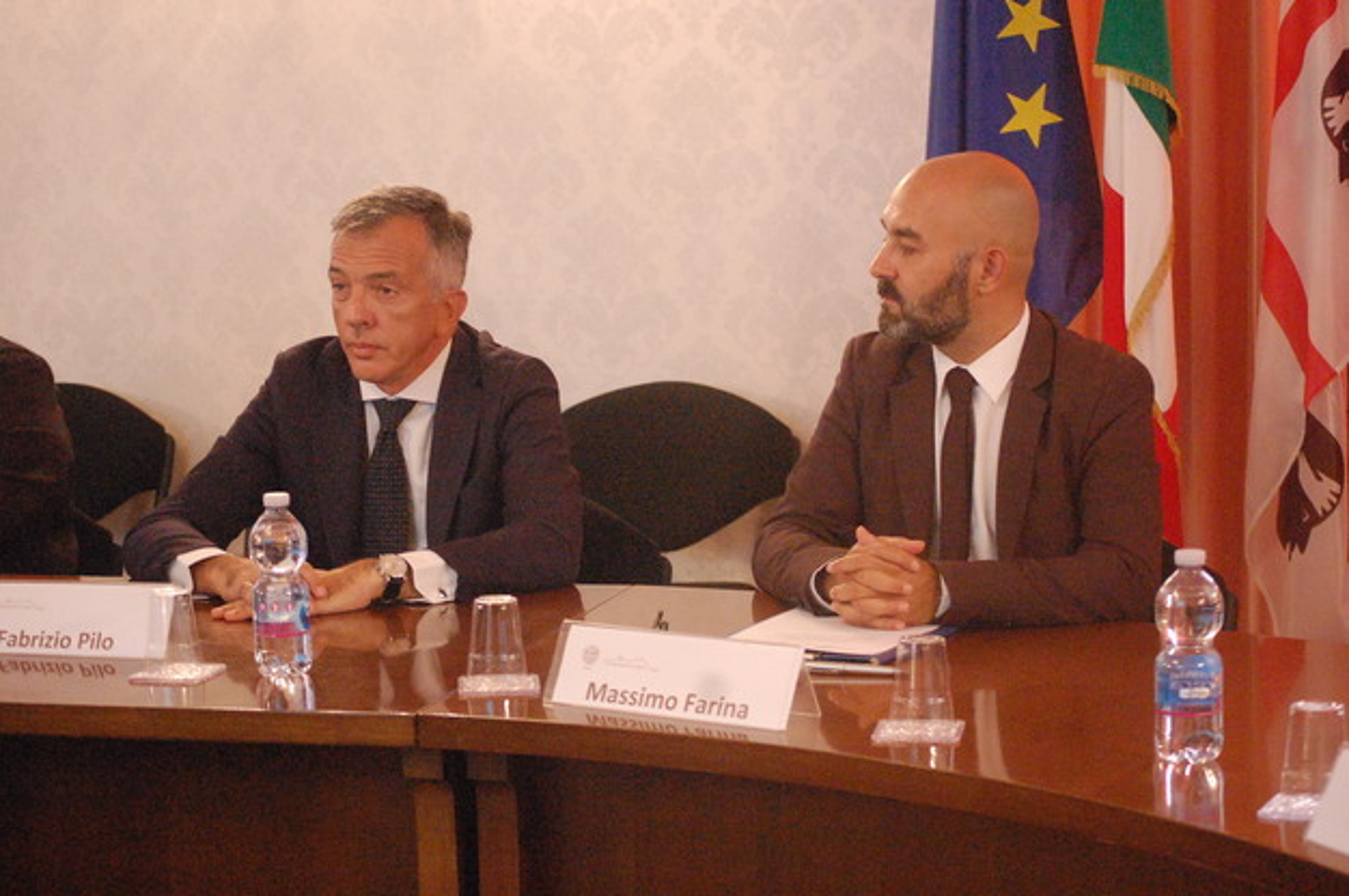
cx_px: 674
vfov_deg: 16.5
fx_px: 3088
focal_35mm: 82
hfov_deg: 24.6
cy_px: 448
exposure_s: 1/40
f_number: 4
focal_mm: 55
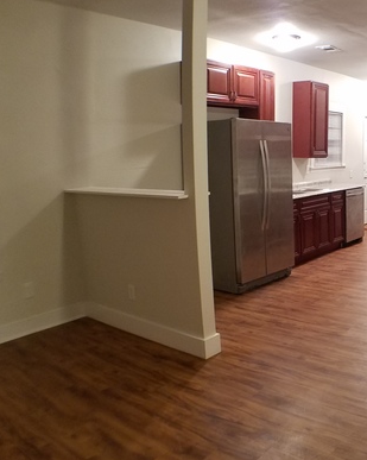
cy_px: 227
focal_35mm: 42
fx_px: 571
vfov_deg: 43.9
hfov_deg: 33.2
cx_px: 349
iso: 200
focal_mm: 4.2
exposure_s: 1/14
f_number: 1.7
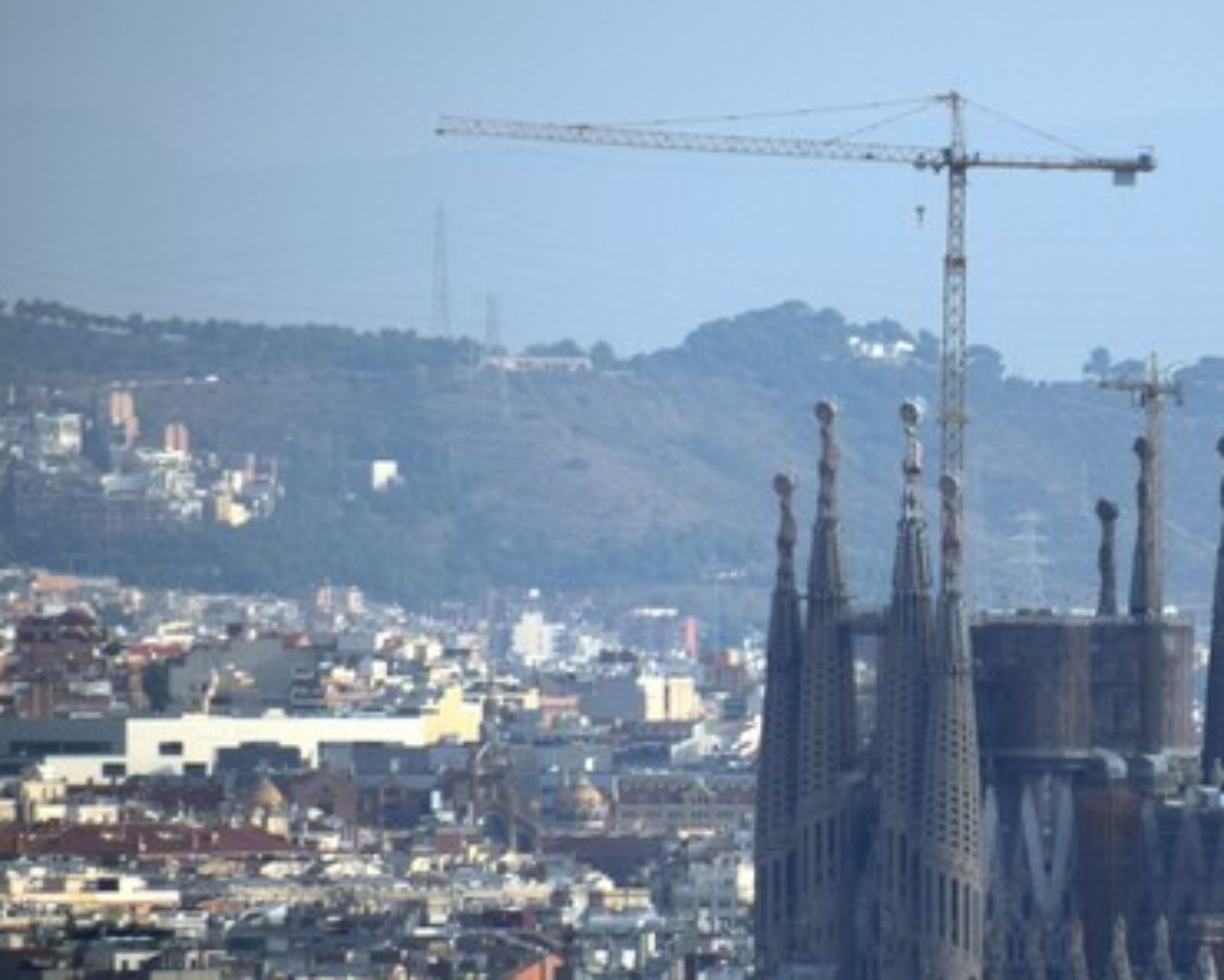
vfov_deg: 2.0
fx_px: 27604
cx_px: 1054
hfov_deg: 2.5
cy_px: 639
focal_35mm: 762
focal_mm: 250
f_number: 7.1
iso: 200
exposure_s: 1/800
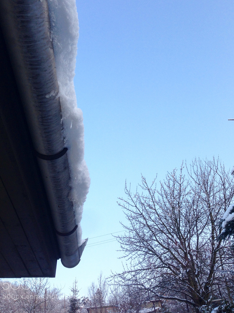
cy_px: 138
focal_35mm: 37
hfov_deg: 38.7
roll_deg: +4.4
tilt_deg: +40.7
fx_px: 334
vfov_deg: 50.0
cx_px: 120
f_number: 2.4
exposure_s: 1/120
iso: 50
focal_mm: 4.12
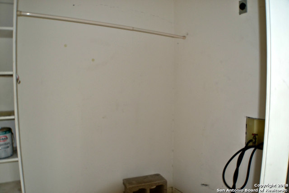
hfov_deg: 55.1
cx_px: 144
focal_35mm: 34
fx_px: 277
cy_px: 96
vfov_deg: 38.4
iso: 800
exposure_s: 1/60
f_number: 3.8
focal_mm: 23
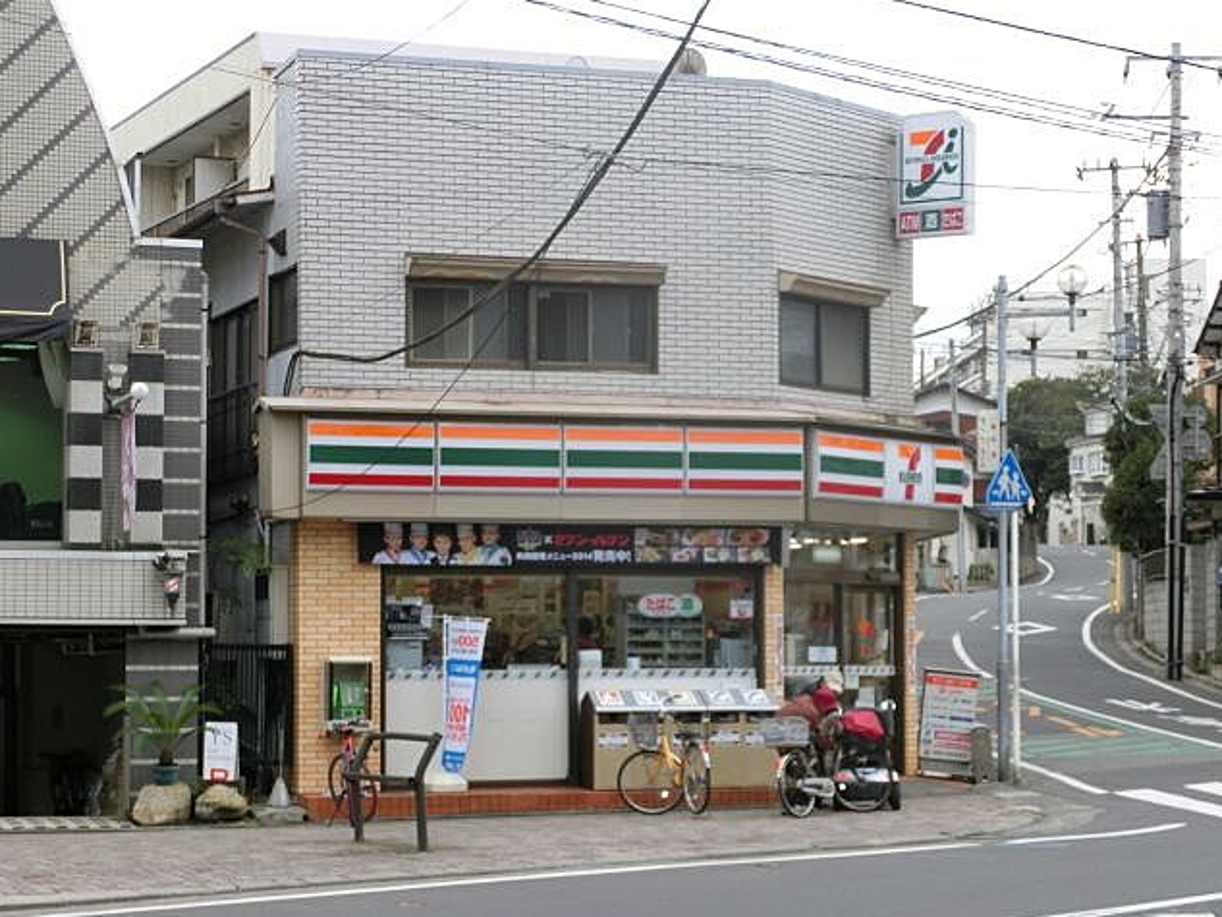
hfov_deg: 21.5
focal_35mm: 91
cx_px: 612
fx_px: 3213
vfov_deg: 16.2
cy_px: 459
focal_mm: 16
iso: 125
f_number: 5.6
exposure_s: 1/125
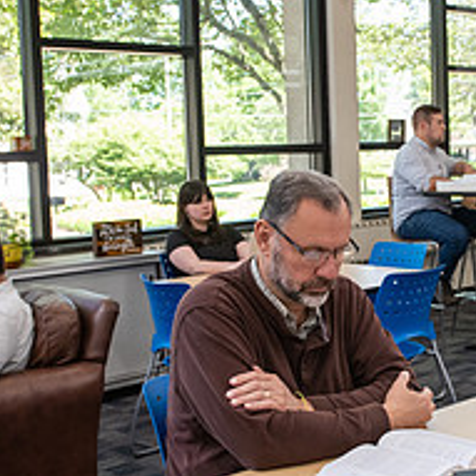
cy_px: 238
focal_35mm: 62
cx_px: 381
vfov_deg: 27.7
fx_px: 965
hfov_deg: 27.2
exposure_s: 1/200
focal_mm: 24
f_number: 4.5
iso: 1250
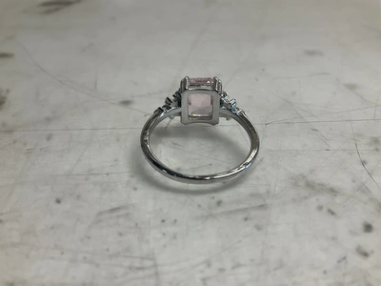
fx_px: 319
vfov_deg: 48.2
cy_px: 143
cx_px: 190
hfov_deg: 61.7
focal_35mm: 29
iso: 40
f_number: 1.8
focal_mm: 3
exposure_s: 1/120
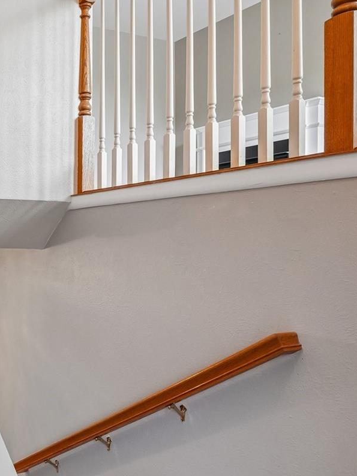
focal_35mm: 32
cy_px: 240
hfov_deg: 34.0
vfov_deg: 56.9
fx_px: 440
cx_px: -88
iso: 500
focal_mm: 11
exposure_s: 1/10
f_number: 8
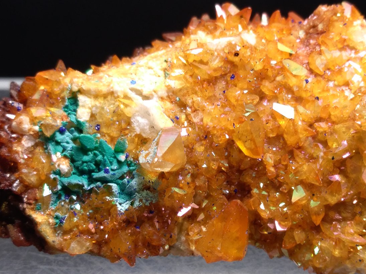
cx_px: 203
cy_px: 141
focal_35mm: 38
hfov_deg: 48.9
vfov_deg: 37.7
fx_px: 402
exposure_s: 1/120
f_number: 2
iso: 117
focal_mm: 3.54
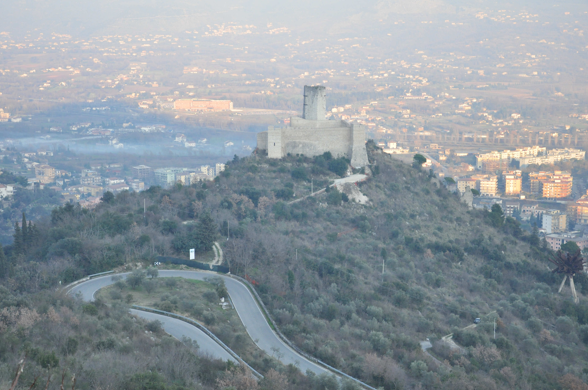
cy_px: 195
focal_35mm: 61
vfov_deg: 22.2
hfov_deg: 32.9
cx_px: 291
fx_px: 995
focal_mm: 40
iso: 800
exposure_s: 1/500
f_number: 7.1
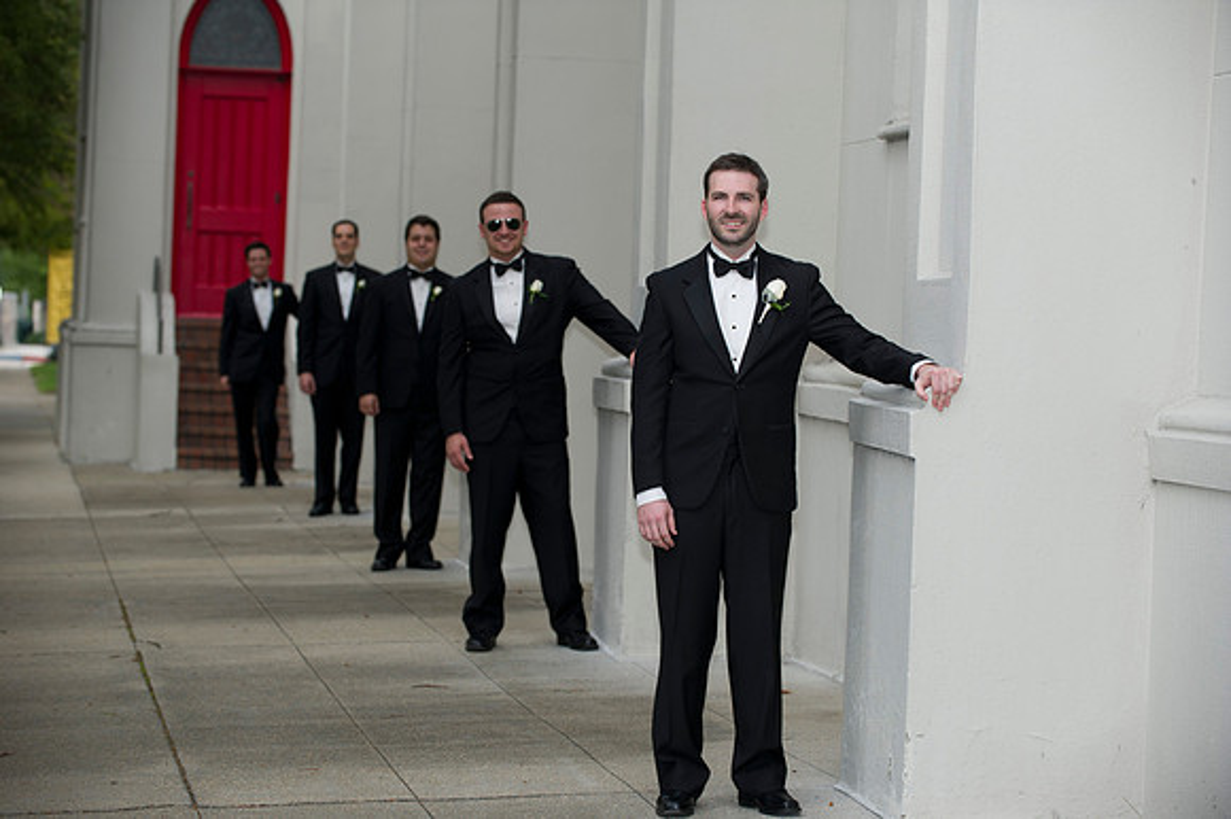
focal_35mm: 102
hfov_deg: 20.0
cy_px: 410
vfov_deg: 13.4
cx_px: 616
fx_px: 3486
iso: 400
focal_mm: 102
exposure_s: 1/125
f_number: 3.5
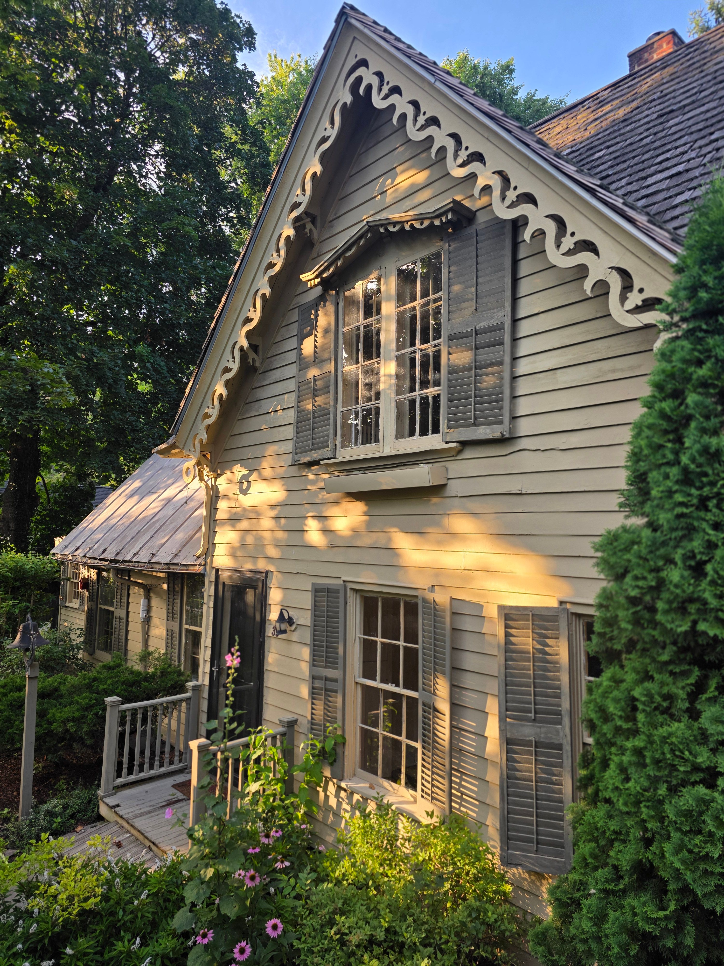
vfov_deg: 73.9
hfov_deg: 58.9
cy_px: 483
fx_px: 641
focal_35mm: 23
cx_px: 362
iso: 50
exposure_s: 1/359
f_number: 1.7
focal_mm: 6.3
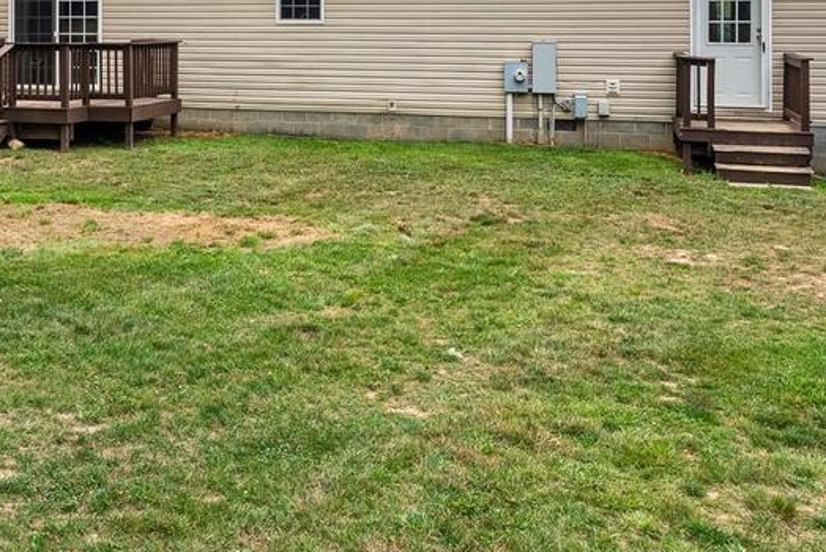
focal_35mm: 44
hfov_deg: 43.5
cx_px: 238
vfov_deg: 29.1
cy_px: 33
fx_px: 1010
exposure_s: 1/200
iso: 800
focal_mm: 16
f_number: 8
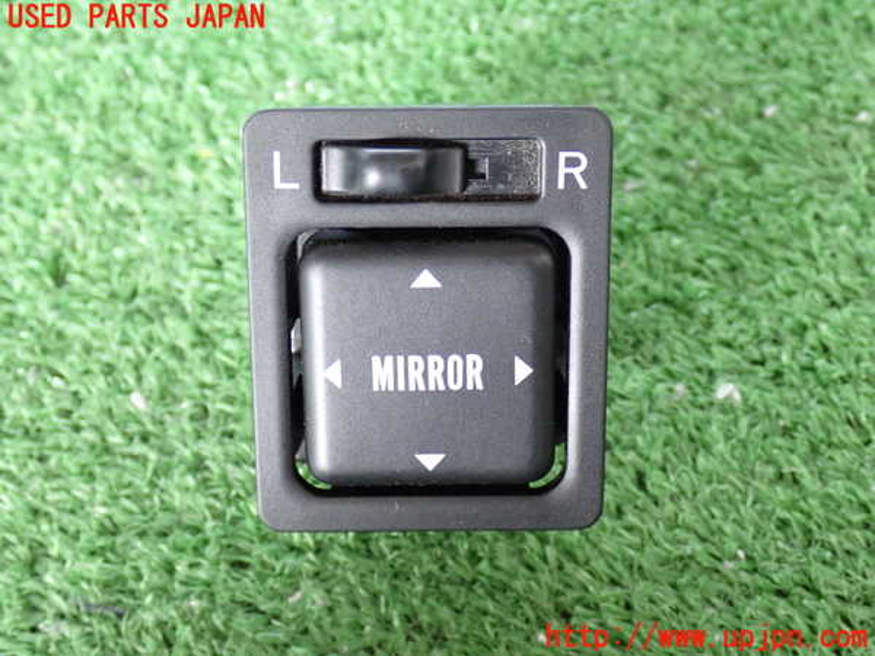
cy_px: 328
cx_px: 438
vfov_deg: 29.1
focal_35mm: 50
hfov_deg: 38.2
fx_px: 1264
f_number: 3.2
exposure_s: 1/25
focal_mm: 9.01
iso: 800
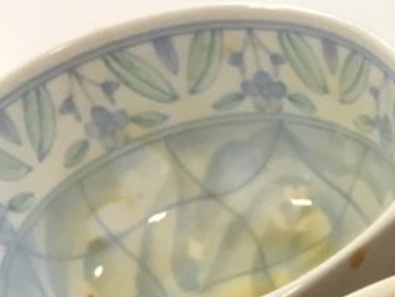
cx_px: 949
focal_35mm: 146
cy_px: 571
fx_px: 1668
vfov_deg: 9.6
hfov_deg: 11.3
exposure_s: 1/15
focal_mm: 4.15
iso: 25
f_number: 2.2
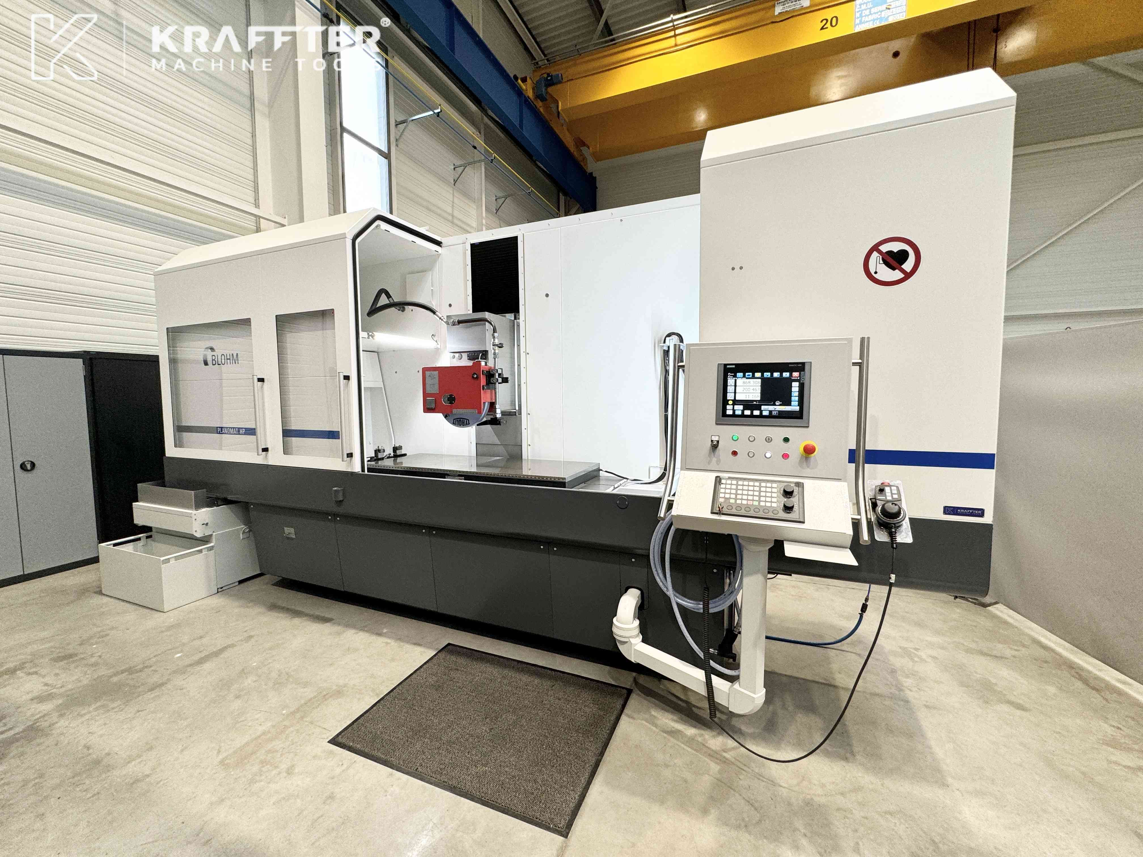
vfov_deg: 85.7
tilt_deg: -4.2
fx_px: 462
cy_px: 428
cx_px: 572
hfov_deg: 102.1
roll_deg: +0.1
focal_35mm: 14
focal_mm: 2.22
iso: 100
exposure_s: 1/99
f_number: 2.2
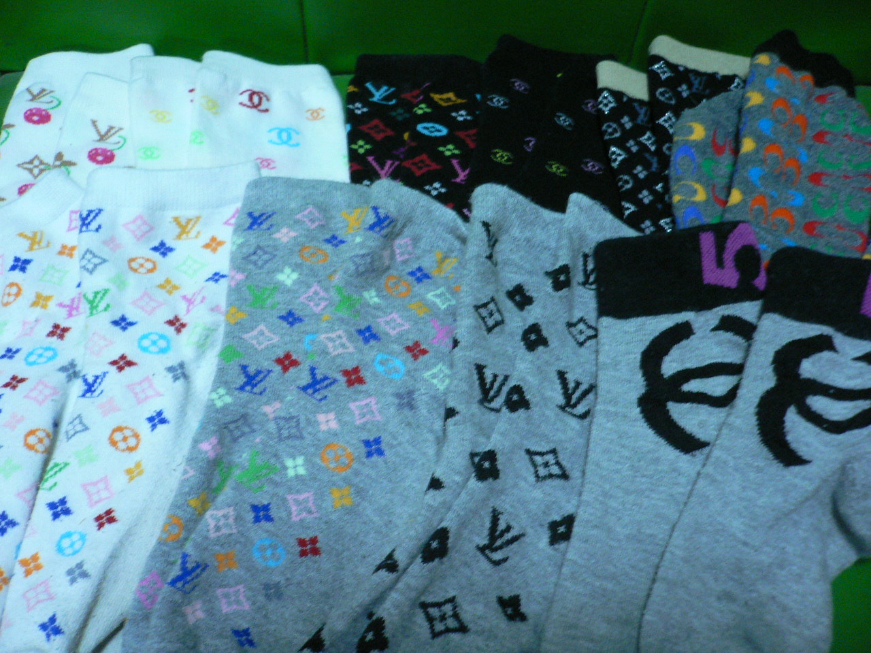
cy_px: 326
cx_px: 436
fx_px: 881
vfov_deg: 40.7
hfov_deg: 52.6
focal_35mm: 35
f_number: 2.8
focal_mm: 5.8
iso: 200
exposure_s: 1/13
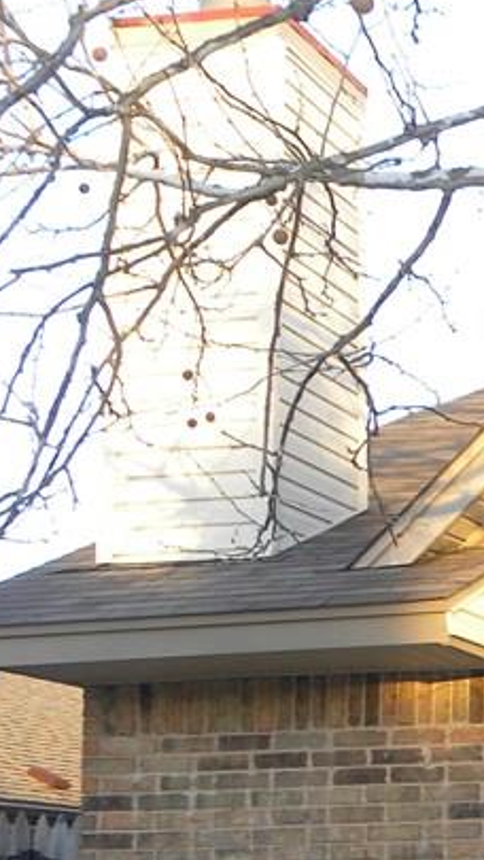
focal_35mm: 91
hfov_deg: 11.7
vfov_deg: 23.1
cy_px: 682
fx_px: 2075
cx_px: 1030
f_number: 2.8
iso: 97
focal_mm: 5.9
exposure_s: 1/95.8
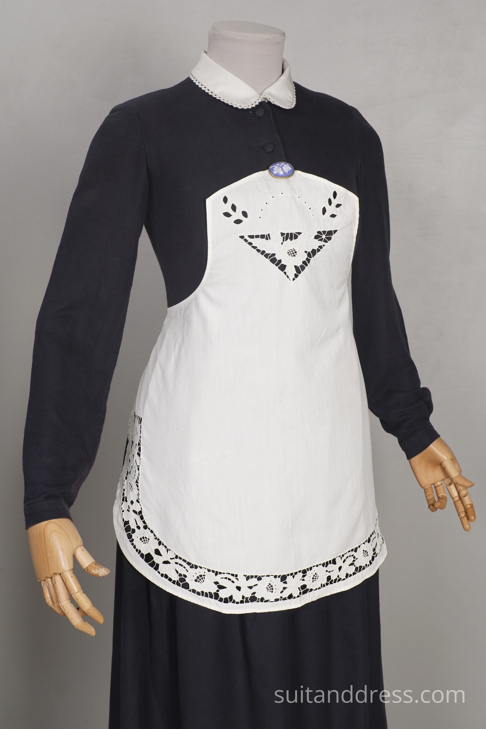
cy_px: 364
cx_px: 243
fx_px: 972
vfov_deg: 41.1
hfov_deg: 28.1
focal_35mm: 48
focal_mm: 32
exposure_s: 1/20
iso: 320
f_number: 7.1
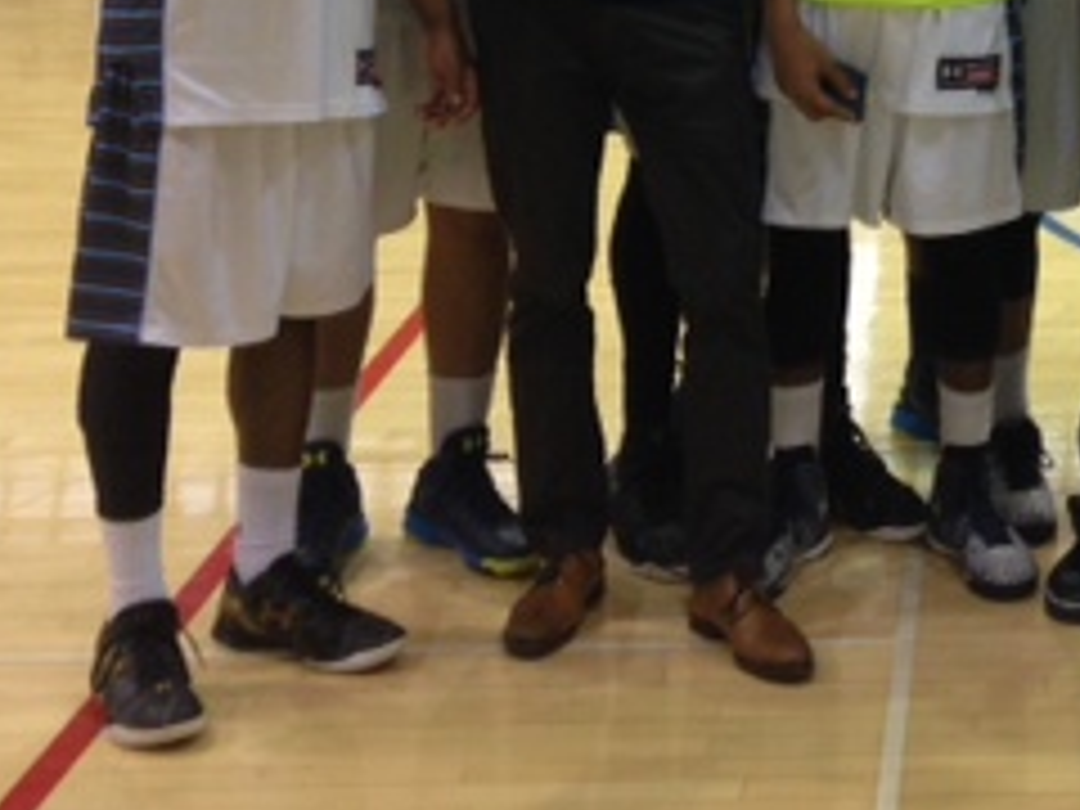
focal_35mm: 88
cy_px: -243
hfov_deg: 21.2
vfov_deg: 15.9
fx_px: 2746
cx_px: 1166
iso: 80
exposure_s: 1/20
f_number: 2.4
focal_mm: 4.12
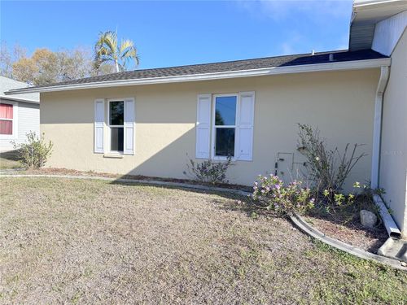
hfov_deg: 71.6
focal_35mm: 24
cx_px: 204
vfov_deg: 56.8
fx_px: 282
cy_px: 152
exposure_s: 1/3247
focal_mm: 6.86
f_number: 1.78
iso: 80
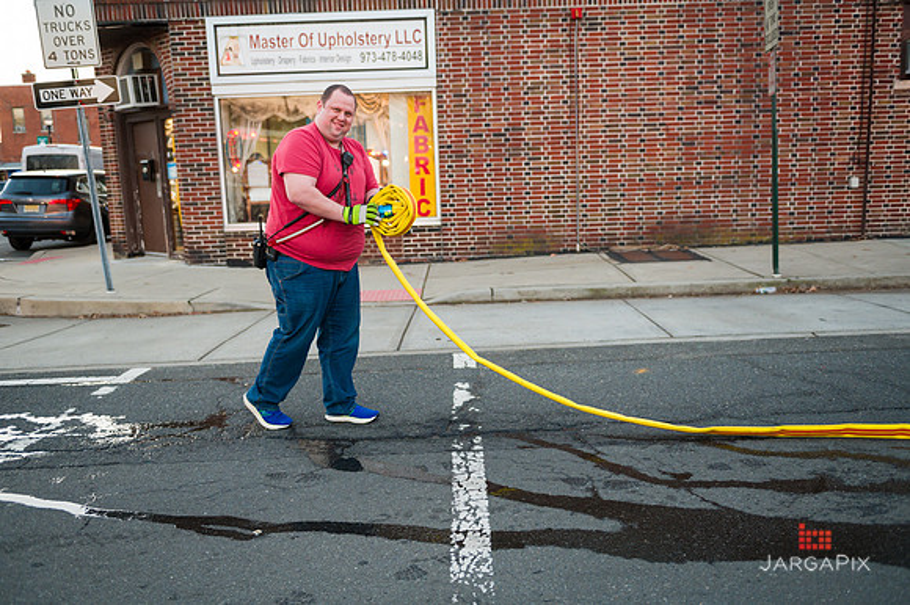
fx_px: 859
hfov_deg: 55.8
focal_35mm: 34
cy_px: 302
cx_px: 455
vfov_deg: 38.8
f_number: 3.2
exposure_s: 1/320
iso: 1000
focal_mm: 34
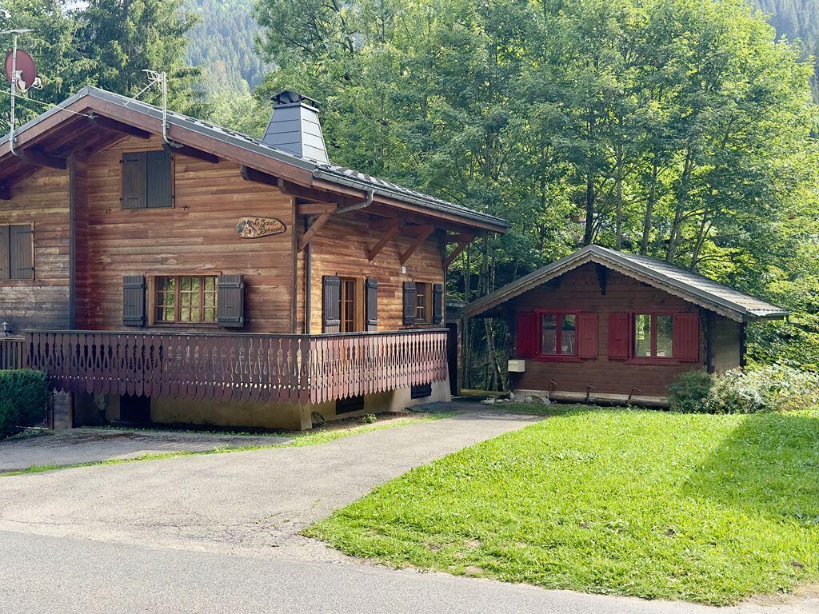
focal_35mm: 39
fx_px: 923
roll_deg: -0.6
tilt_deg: -1.1
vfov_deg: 36.8
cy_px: 307
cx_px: 410
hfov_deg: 47.9
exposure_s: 1/969
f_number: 1.78
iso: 80
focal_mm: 6.86
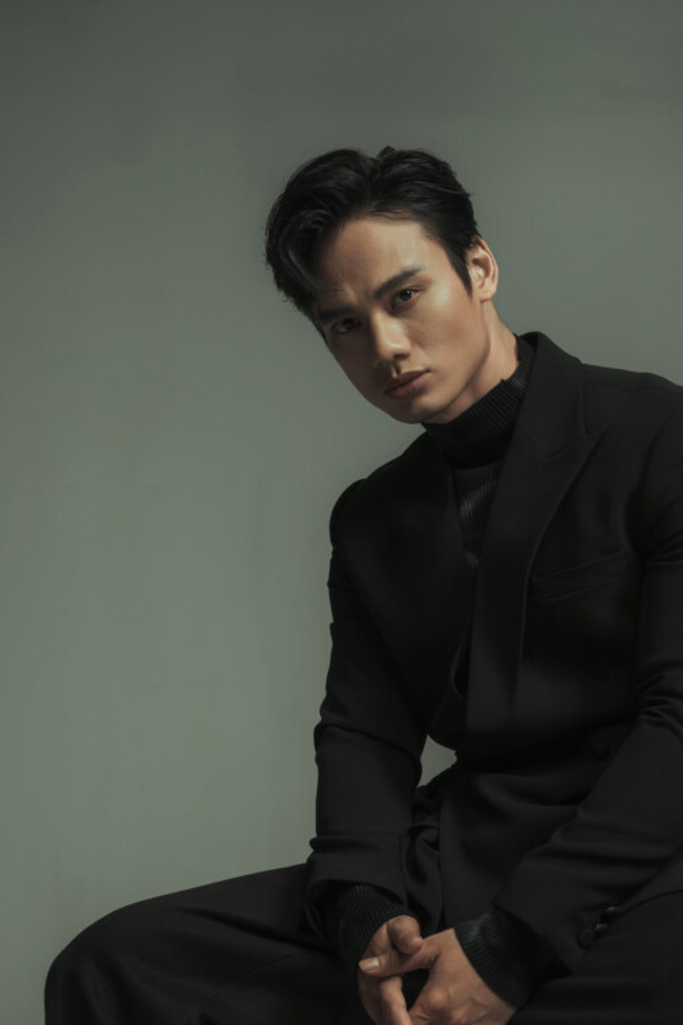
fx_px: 2012
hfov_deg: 19.2
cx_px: 453
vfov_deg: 28.5
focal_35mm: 71
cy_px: 628
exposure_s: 1/200
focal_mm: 49.5
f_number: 8
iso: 250
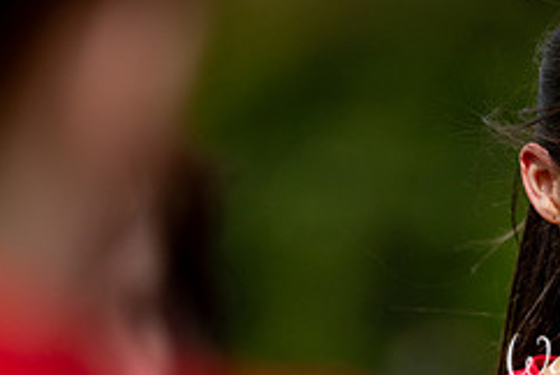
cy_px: 323
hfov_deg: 2.9
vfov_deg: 1.9
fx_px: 11182
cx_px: 657
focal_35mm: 718
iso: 180
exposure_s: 1/5000
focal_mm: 300
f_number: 2.8
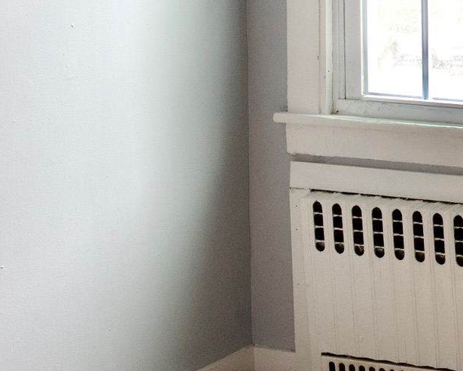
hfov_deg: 14.4
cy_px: -84
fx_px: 1685
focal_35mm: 123
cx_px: 739
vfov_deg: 12.2
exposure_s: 1/25
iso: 800
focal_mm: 35
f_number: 9
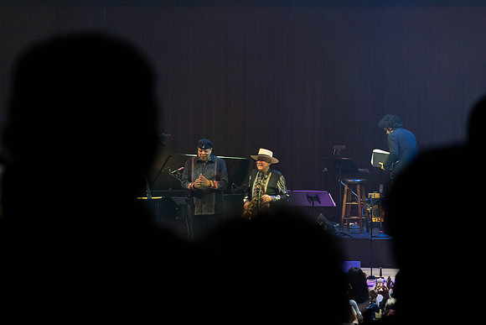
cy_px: 154
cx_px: 231
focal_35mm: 174
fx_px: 2346
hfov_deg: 11.8
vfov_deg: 7.9
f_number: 5.6
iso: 2500
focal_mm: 100
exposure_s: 1/250
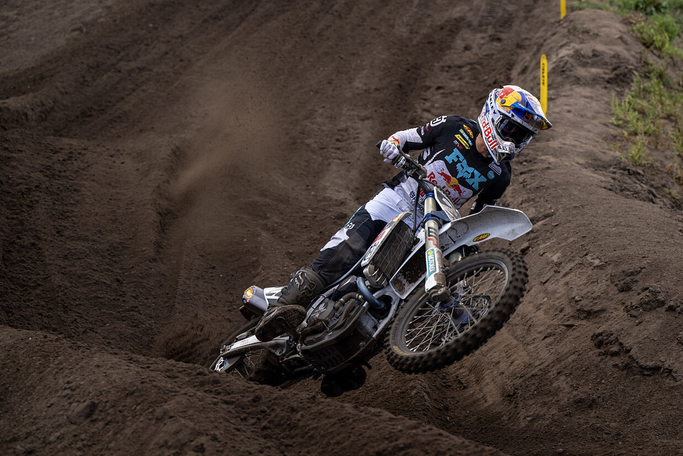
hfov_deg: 20.2
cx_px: 342
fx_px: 1917
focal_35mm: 101
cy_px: 228
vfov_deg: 13.6
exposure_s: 1/1250
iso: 250
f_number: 4
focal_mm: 101
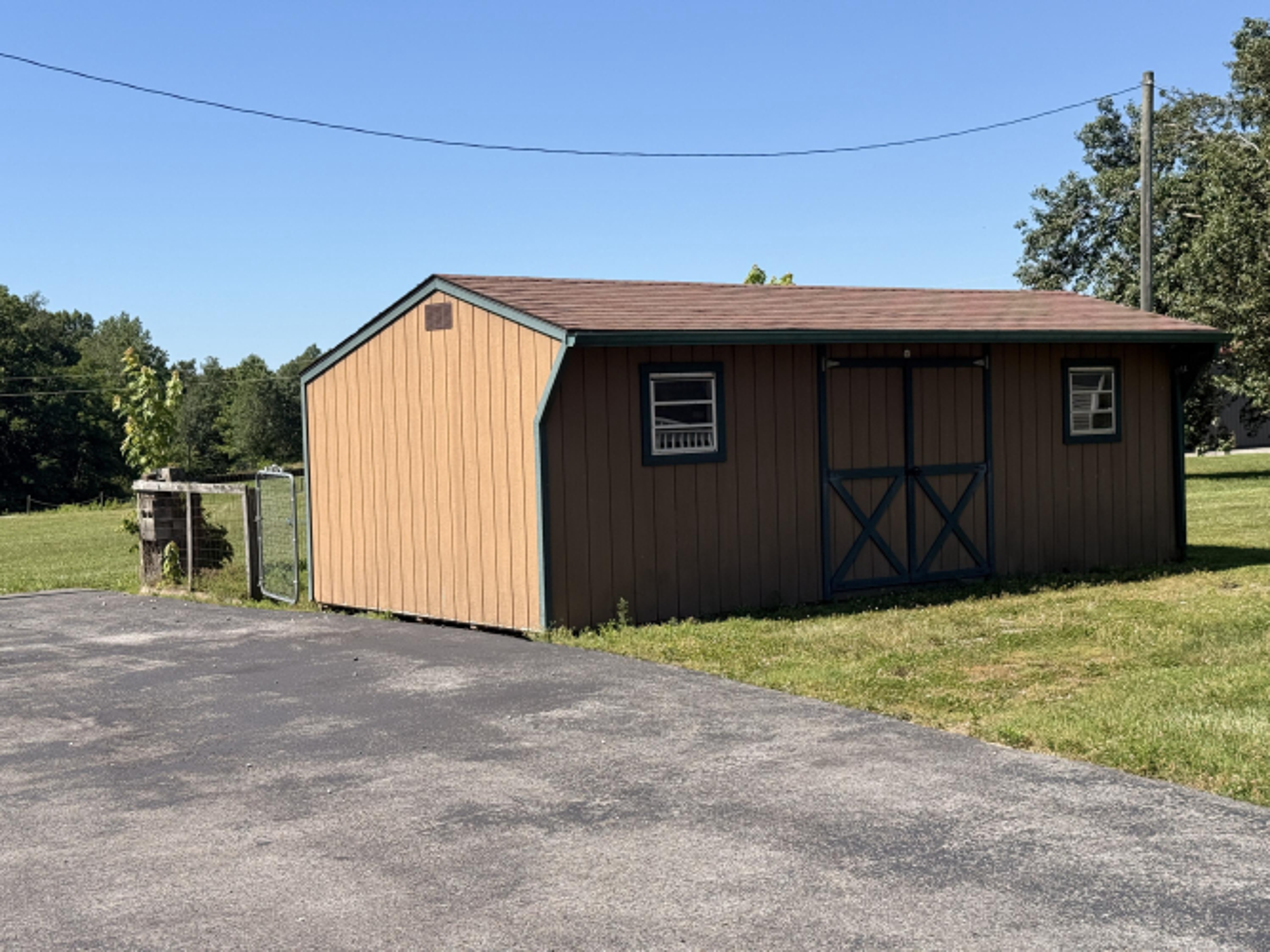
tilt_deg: -3.0
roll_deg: +1.7
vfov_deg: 30.3
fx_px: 1761
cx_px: 635
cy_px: 476
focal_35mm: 48
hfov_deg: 39.7
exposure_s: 1/4329
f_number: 1.78
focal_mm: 6.76
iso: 64
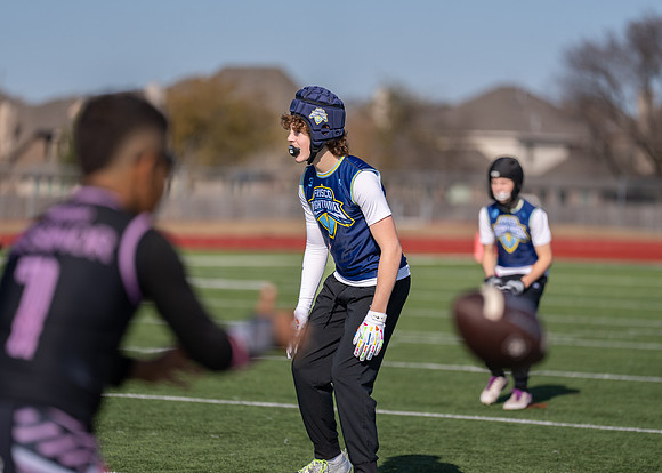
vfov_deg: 7.2
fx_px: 3762
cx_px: 331
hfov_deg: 10.1
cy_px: 236
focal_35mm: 200
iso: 160
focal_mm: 191
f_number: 2.8
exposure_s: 1/5000
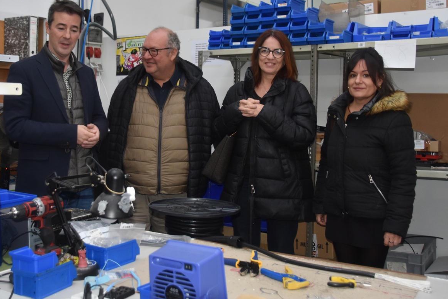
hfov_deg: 43.7
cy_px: 127
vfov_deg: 30.1
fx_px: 556
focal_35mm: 45
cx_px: 184
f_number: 3.8
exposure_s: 1/60
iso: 640
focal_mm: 23
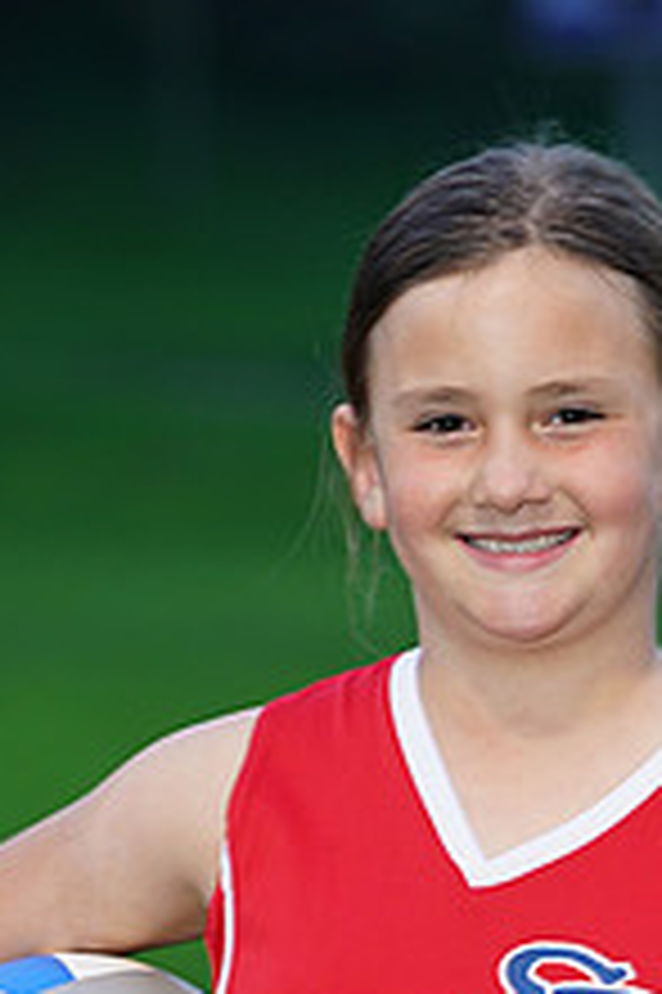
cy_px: 1070
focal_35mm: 498
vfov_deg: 4.1
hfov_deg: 2.8
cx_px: 419
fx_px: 13757
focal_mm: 190
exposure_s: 1/25
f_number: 5.6
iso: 320
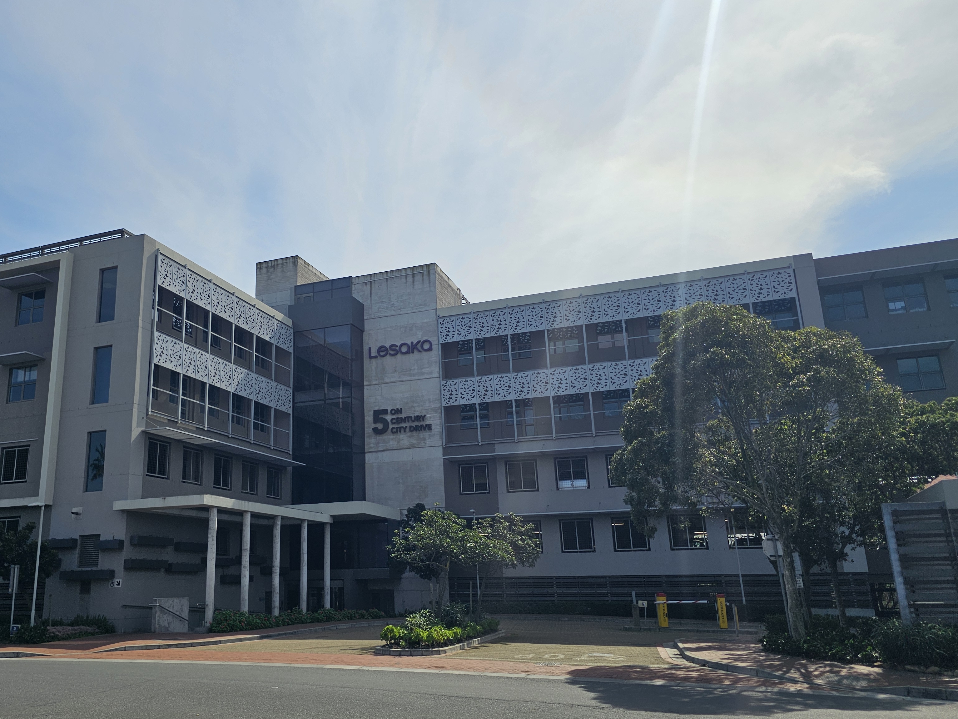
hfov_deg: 59.0
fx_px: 830
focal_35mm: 30
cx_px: 344
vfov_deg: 46.8
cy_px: 361
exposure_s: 1/1714
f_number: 1.7
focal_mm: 6.3
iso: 10
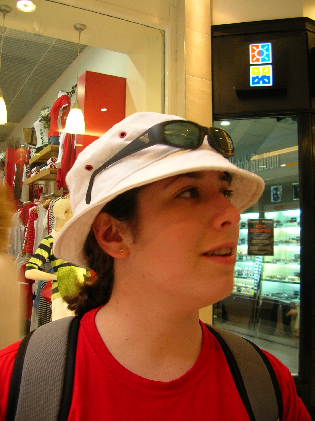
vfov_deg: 52.7
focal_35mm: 35
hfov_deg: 40.6
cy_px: 210
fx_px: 425
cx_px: 158
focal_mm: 5.8
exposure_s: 1/21.3
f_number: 2.8
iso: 50
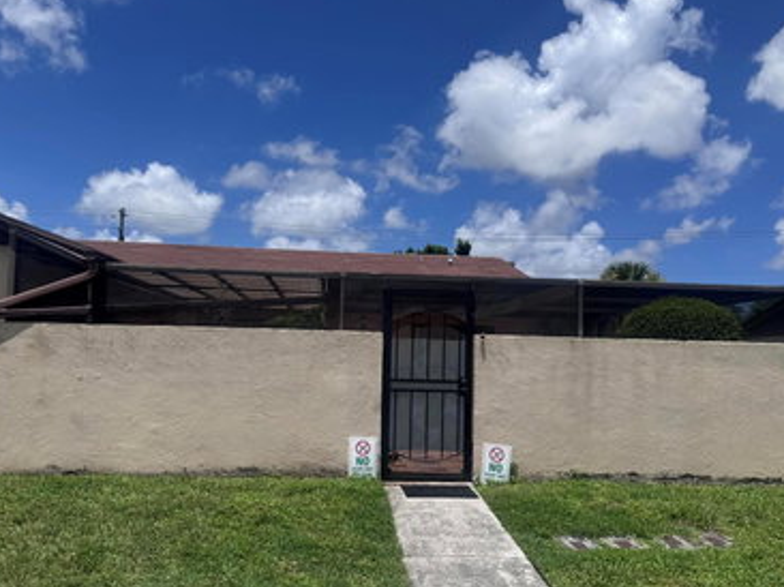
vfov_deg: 49.6
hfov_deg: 63.4
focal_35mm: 28
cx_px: 370
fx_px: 634
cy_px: 330
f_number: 1.78
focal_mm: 6.76
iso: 80
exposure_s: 1/9009
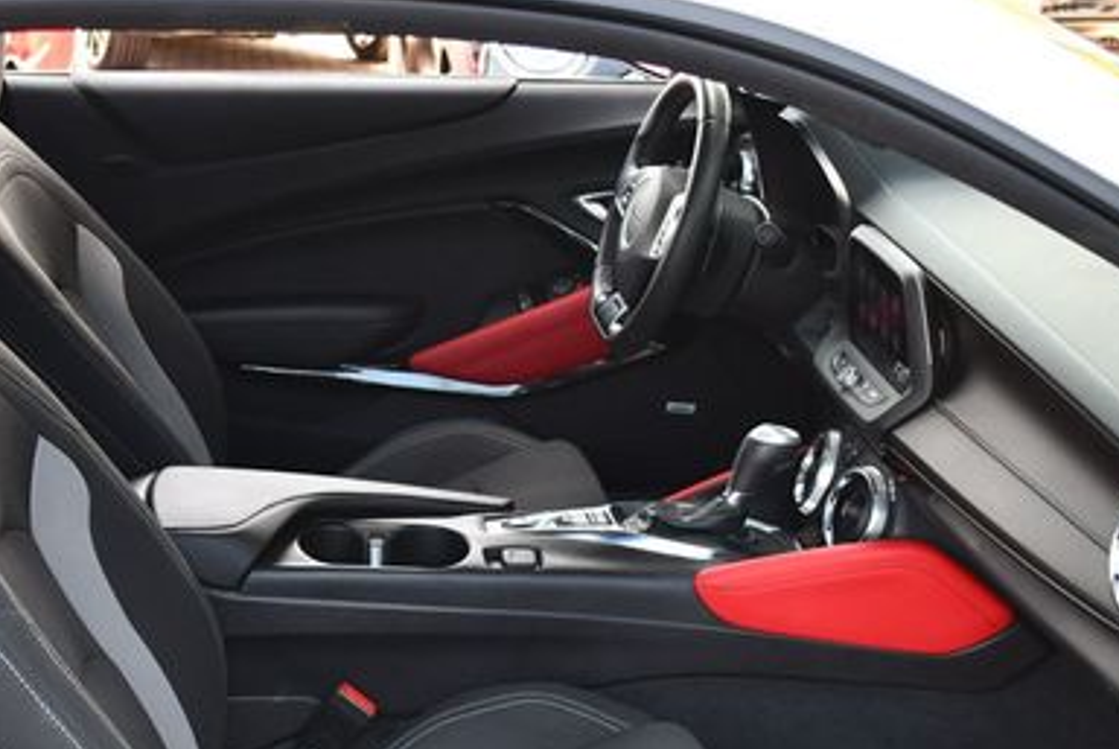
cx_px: 460
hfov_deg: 33.3
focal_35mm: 60
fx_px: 1867
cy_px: 545
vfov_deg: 22.5
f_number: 3.5
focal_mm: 18
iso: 500
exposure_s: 1/250
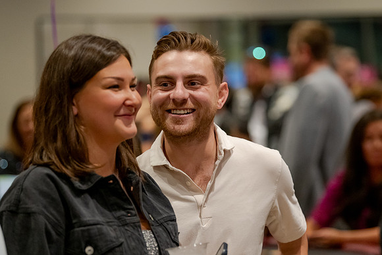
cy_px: 135
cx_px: 220
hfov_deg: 11.9
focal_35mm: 173
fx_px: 1835
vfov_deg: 7.9
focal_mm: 130
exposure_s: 1/125
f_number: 2.8
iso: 3200
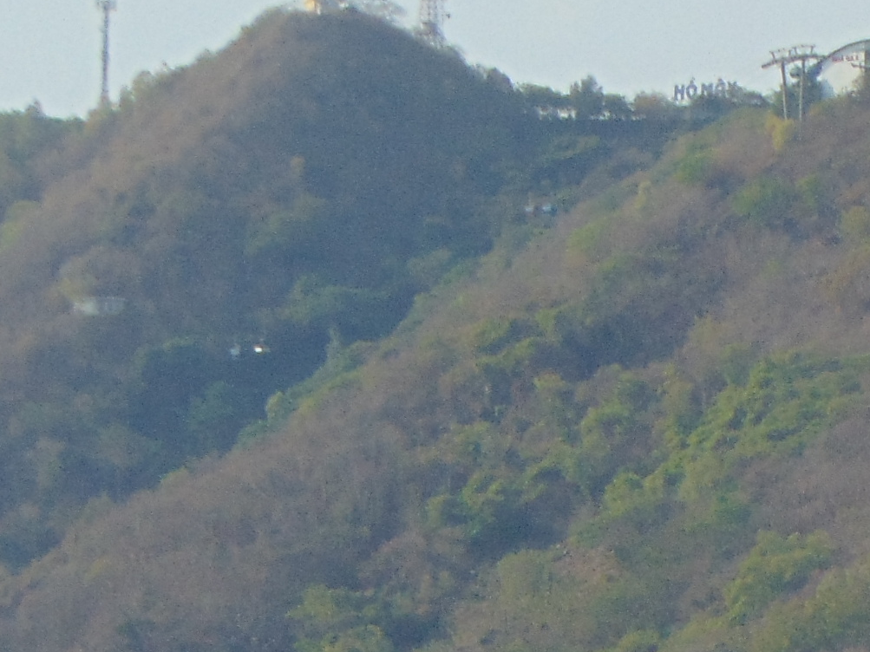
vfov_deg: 3.8
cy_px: 1133
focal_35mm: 393
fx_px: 9876
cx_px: 1298
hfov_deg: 5.0
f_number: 10.1
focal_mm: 19.4
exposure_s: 1/200
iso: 80
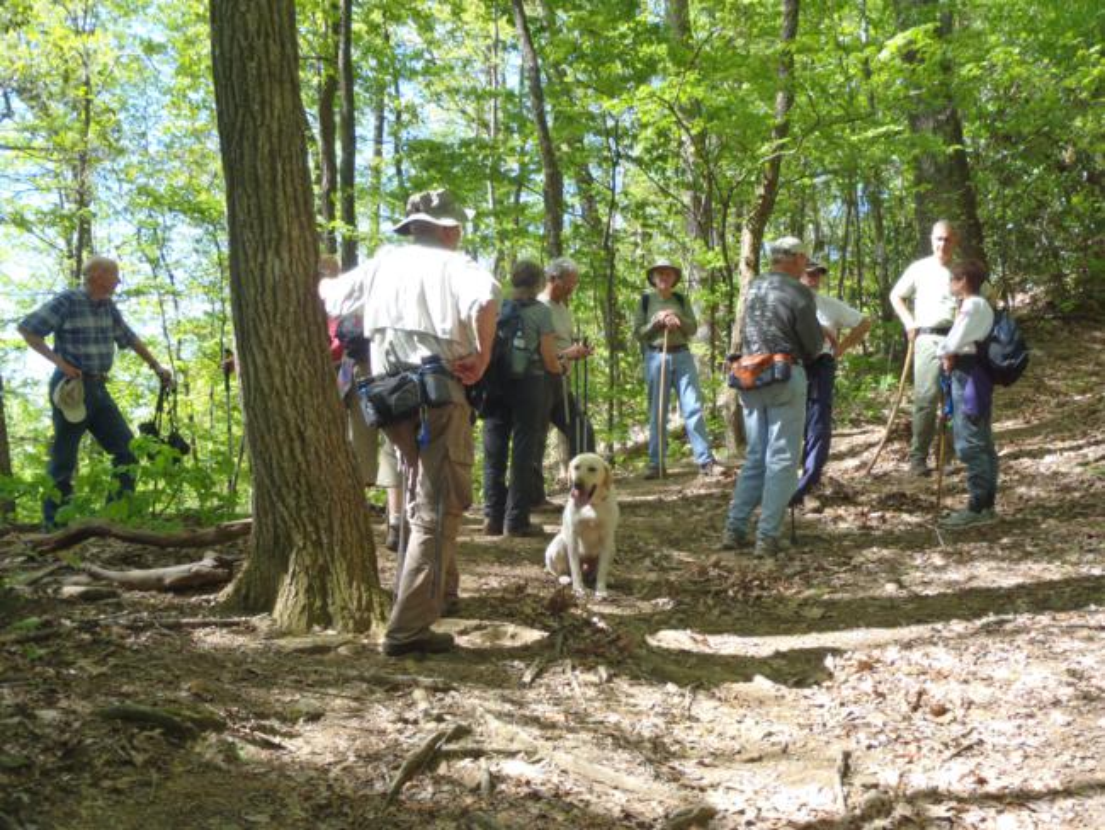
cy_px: 415
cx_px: 552
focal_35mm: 40
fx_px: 1277
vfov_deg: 36.0
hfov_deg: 46.8
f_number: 4.7
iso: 80
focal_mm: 7.28
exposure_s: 1/60
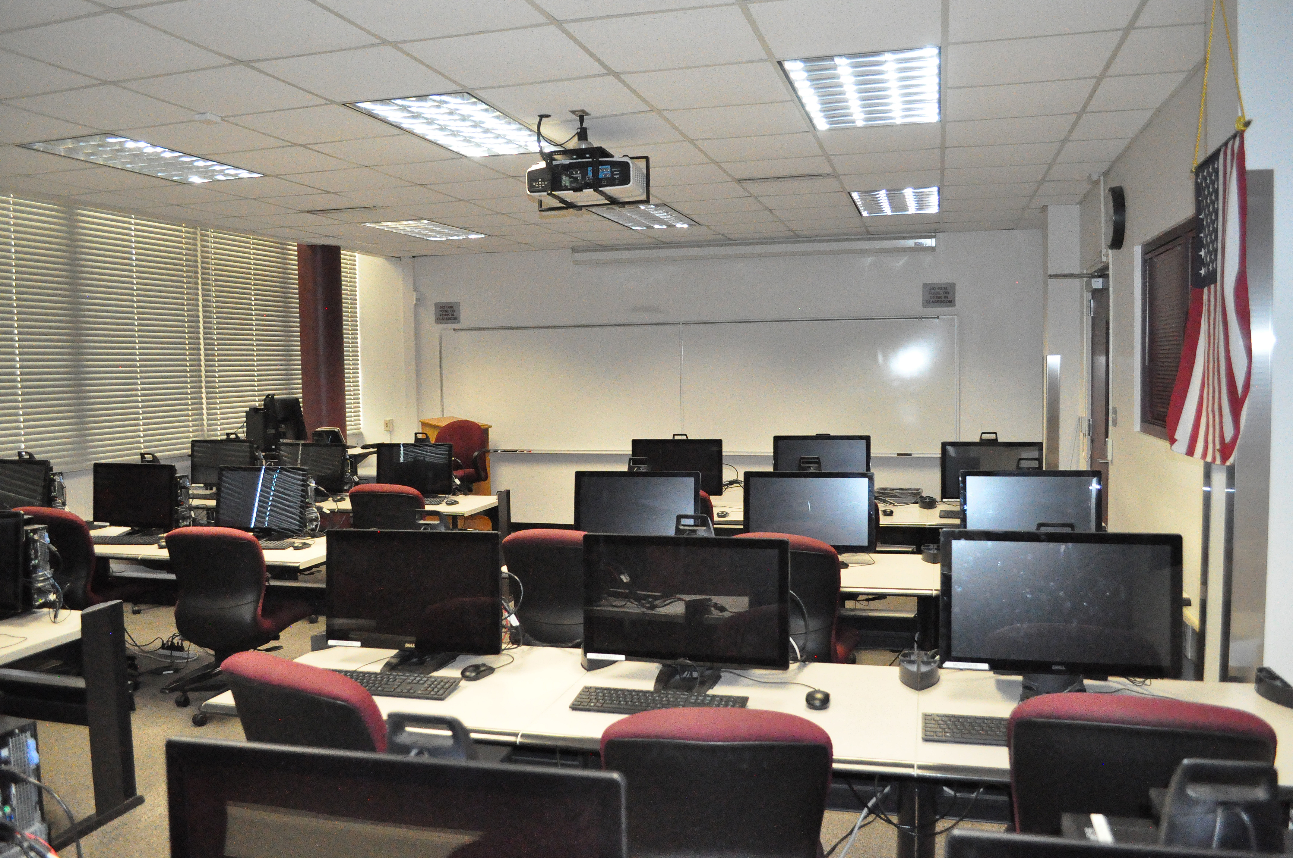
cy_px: 429
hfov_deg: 67.4
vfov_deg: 47.8
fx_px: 969
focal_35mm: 27
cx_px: 646
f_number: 4
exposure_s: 1/200
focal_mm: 18
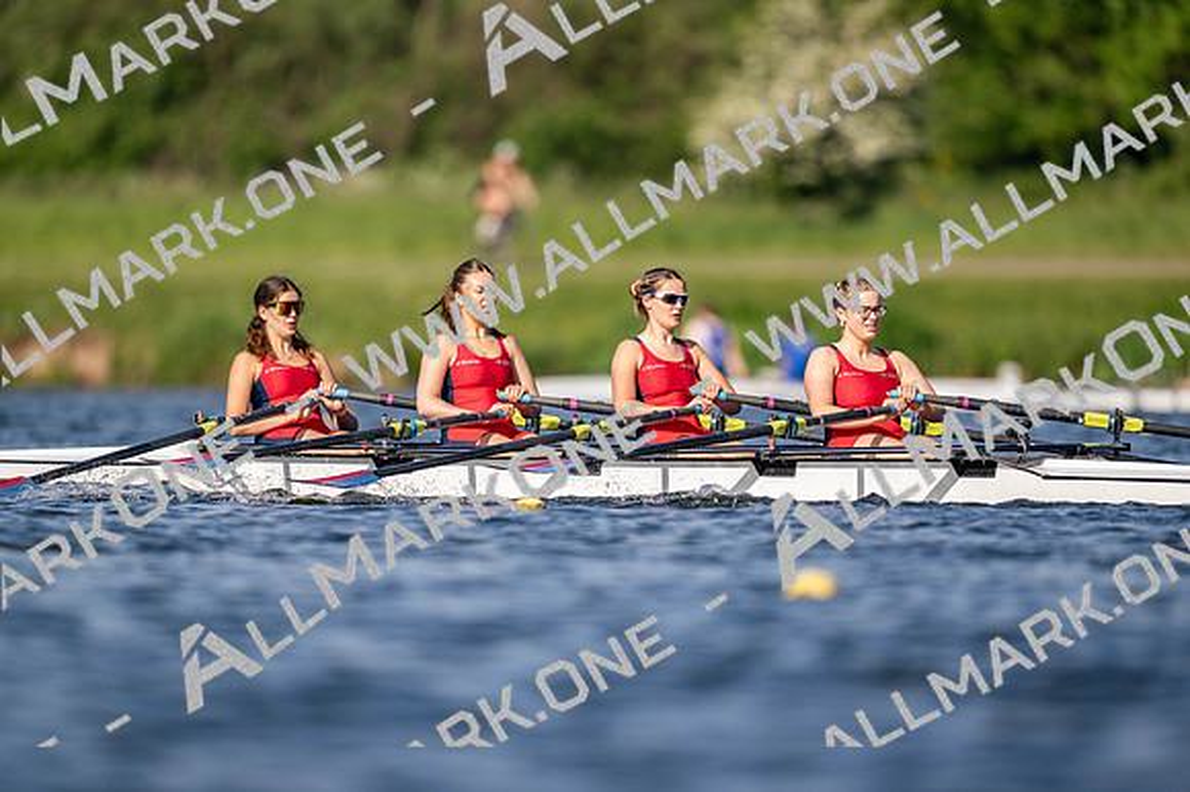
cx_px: 595
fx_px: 19826
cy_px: 396
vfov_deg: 2.3
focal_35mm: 600
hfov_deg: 3.4
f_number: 4
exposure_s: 1/2500
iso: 200
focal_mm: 600
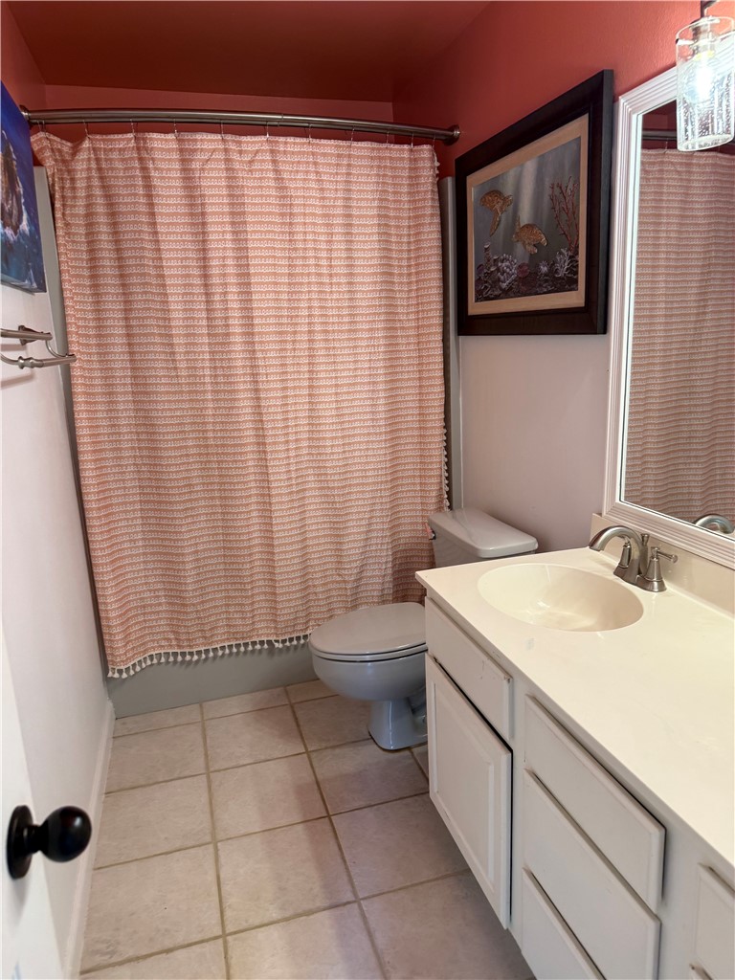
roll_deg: +4.7
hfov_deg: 56.8
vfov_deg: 71.6
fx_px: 679
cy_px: 490
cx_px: 368
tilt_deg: -10.9
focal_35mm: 24
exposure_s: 1/60
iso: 125
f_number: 1.78
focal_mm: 6.76
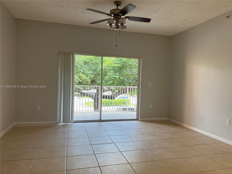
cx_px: 116
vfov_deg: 53.1
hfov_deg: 67.3
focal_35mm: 26
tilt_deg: -1.7
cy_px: 87
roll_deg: -1.3
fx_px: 174
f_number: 1.5
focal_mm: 5.7
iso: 64
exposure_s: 1/120
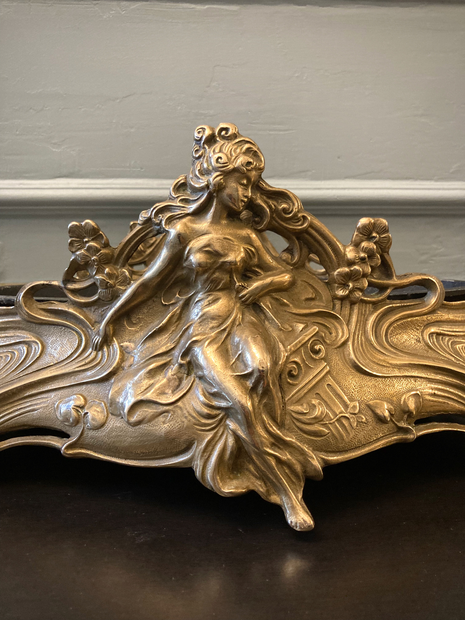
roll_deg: +0.2
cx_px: 232
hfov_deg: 49.7
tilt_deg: -7.8
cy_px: 310
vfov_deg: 63.4
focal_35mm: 28
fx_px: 502
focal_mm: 3.99
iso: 400
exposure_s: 1/25
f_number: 1.8
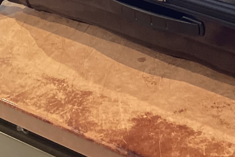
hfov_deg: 20.0
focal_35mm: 100
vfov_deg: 13.2
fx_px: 653
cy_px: -49
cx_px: 210
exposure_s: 1/50
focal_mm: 3.3
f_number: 2.4
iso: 160
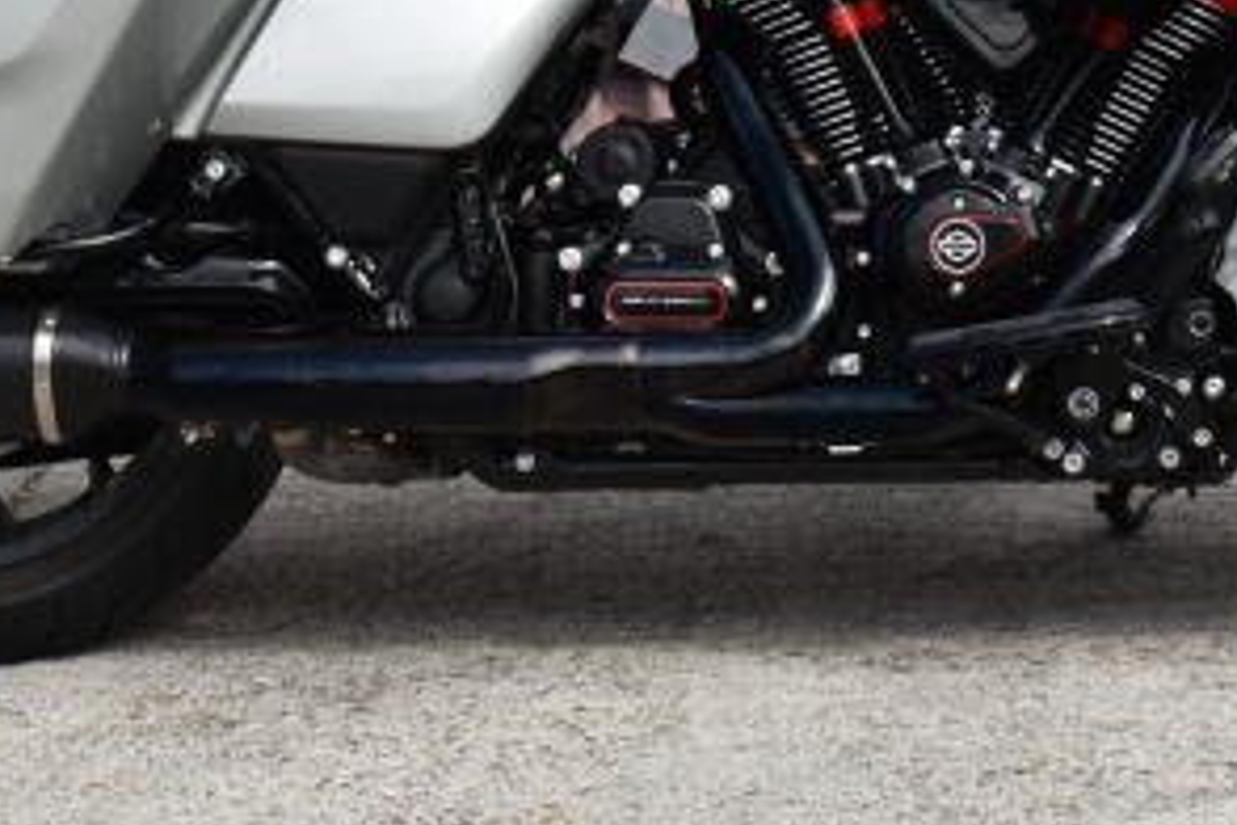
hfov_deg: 14.7
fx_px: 4776
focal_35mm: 139
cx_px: 753
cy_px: -105
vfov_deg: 9.8
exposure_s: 1/250
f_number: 8
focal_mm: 34
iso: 110
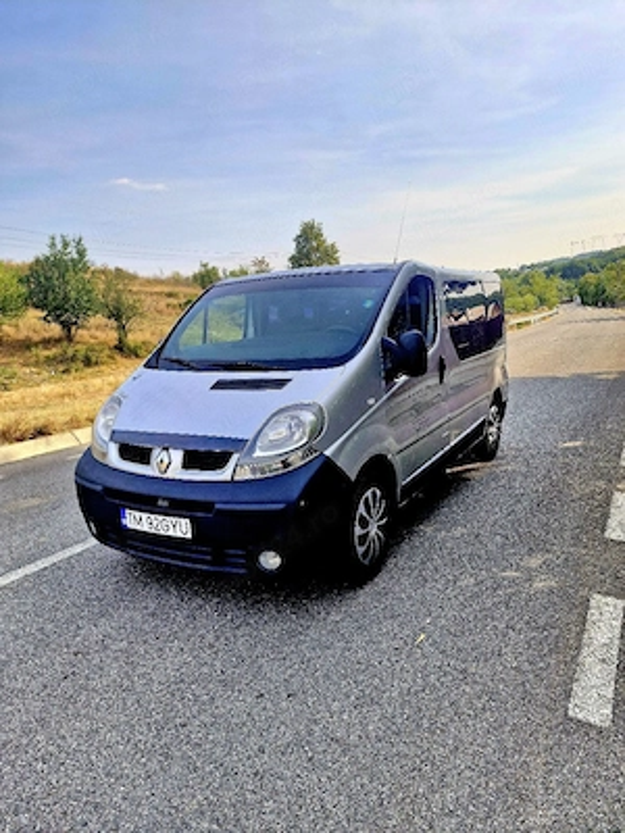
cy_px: 416
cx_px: 312
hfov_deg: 58.9
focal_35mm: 23
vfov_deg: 73.9
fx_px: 554
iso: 50
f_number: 1.8
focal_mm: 5.54
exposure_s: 1/1429
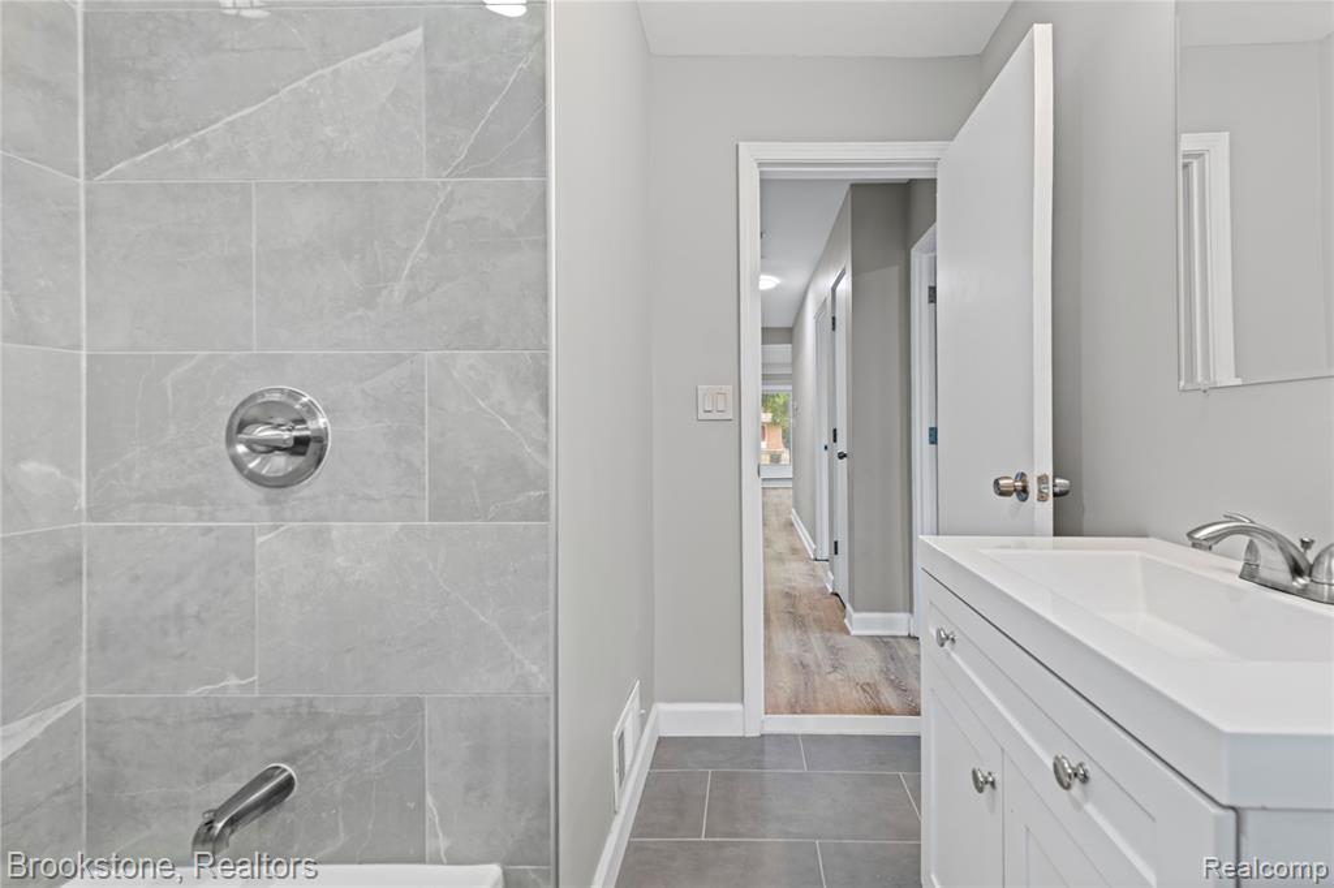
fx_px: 519
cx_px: 667
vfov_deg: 81.2
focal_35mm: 14
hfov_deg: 104.3
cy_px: 444
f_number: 10
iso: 400
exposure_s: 1/3
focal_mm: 14
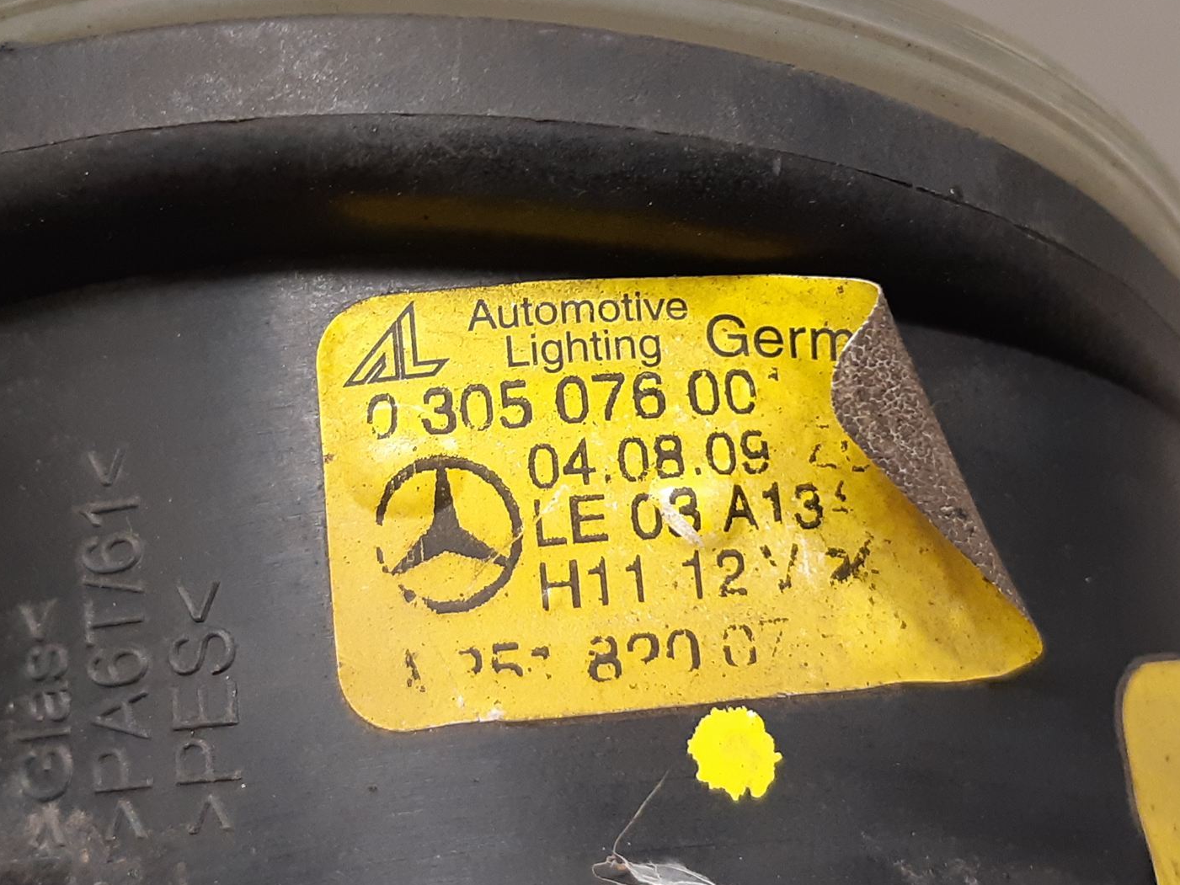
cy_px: 365
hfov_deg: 48.9
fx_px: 1295
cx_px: 544
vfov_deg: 37.6
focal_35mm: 38
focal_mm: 3.93
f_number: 1.7
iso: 200
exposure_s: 1/50
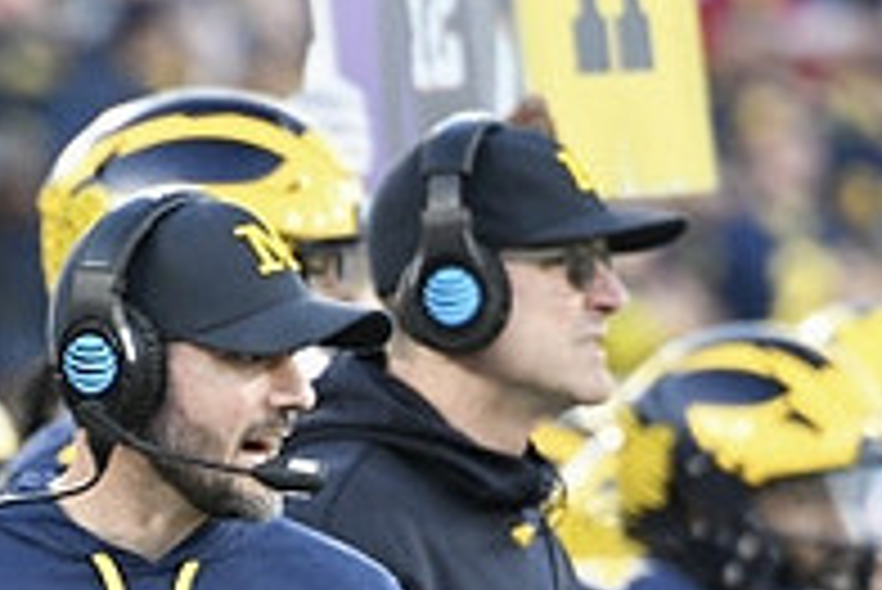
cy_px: 649
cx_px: 207
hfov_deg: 1.2
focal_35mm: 1774
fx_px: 43494
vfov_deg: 0.8
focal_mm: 400
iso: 3200
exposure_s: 1/640
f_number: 5.6
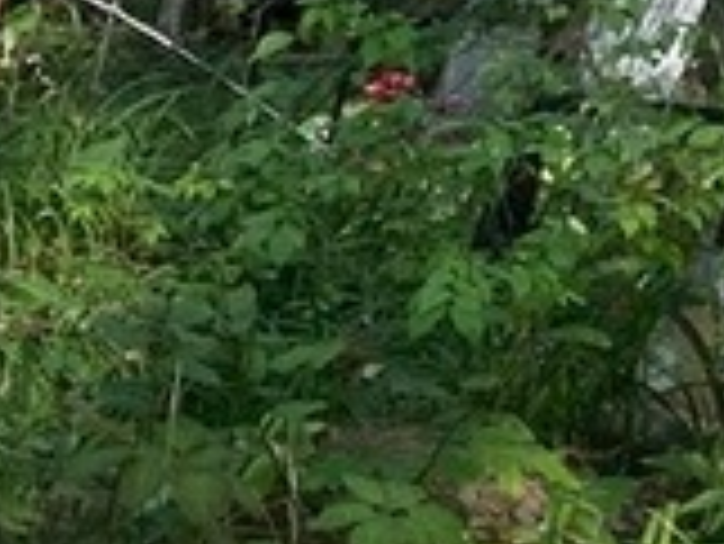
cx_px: -1569
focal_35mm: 165
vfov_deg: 8.5
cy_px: 1092
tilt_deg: -21.5
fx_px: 3454
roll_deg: +1.1
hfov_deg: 9.1
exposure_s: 1/337
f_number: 1.8
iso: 32
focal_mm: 4.25
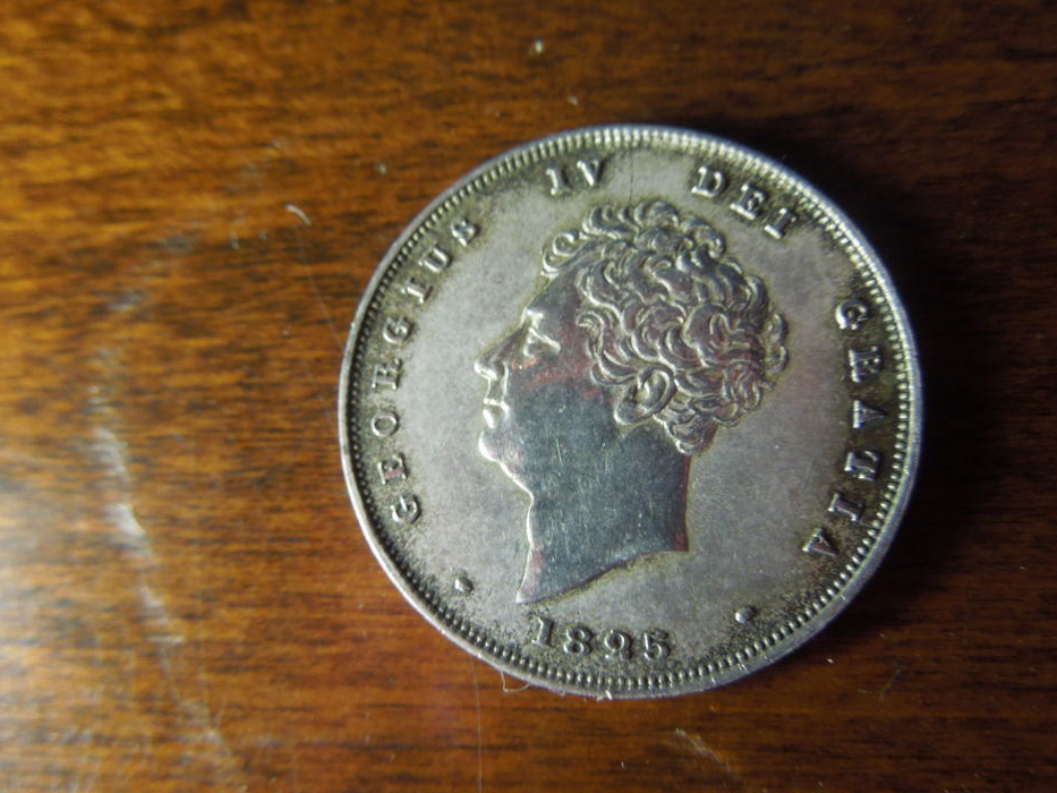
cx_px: 508
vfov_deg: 46.8
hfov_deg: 59.9
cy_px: 401
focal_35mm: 30
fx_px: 916
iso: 250
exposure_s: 1/30
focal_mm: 5
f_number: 3.5
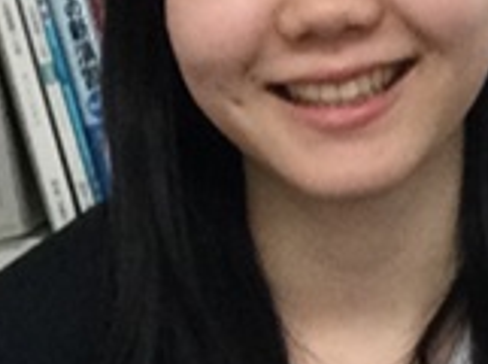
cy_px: 18
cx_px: 349
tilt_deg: -10.7
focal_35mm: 84
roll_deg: +0.2
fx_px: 1182
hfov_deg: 23.2
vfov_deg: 17.2
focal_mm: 3.3
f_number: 2.4
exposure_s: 1/30
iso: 64
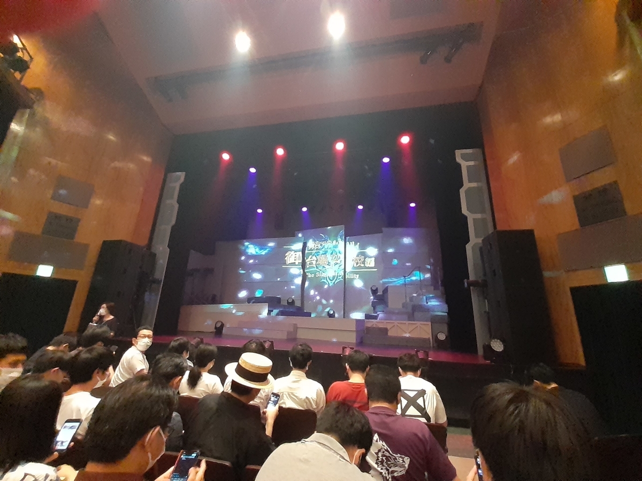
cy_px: 240
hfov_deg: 106.2
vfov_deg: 89.9
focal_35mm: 13
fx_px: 241
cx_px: 321
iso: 640
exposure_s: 1/20
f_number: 2.2
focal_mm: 1.13
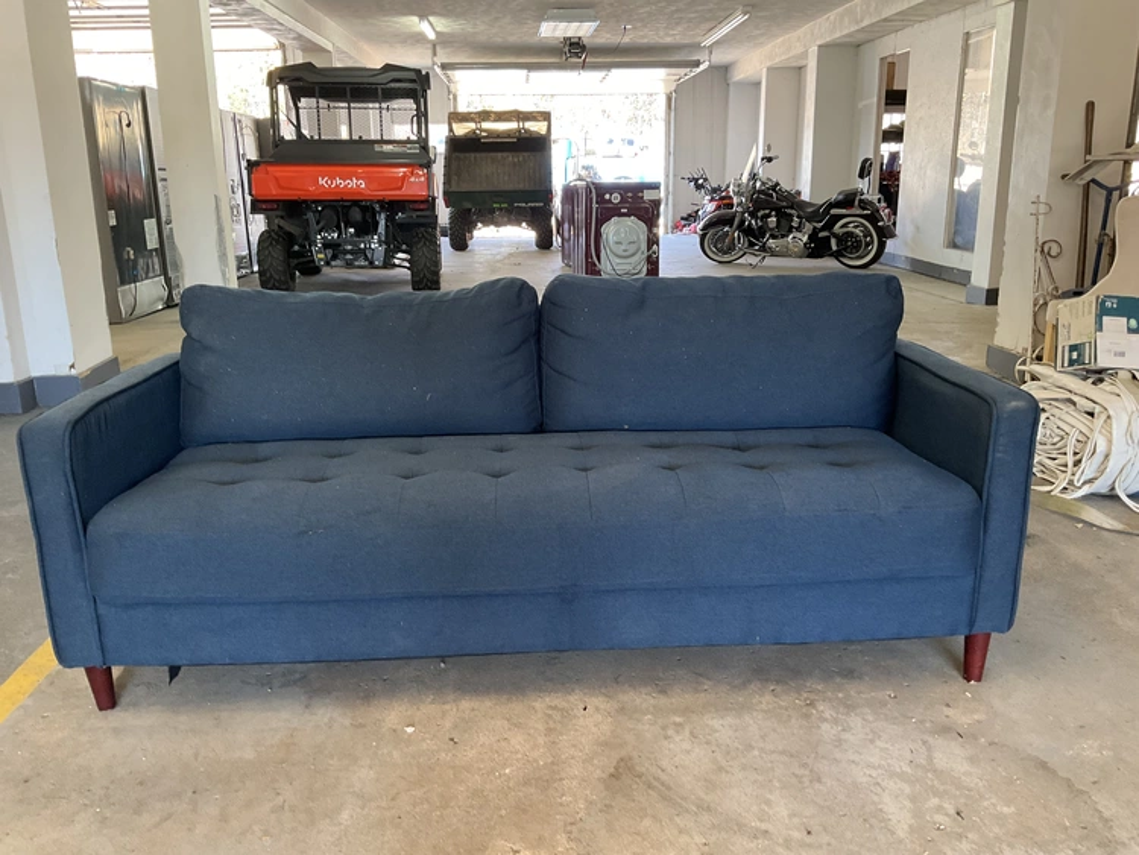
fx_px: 955
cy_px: 428
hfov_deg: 61.6
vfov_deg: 48.3
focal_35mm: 29
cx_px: 570
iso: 200
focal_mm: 3
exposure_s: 1/60
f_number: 1.8
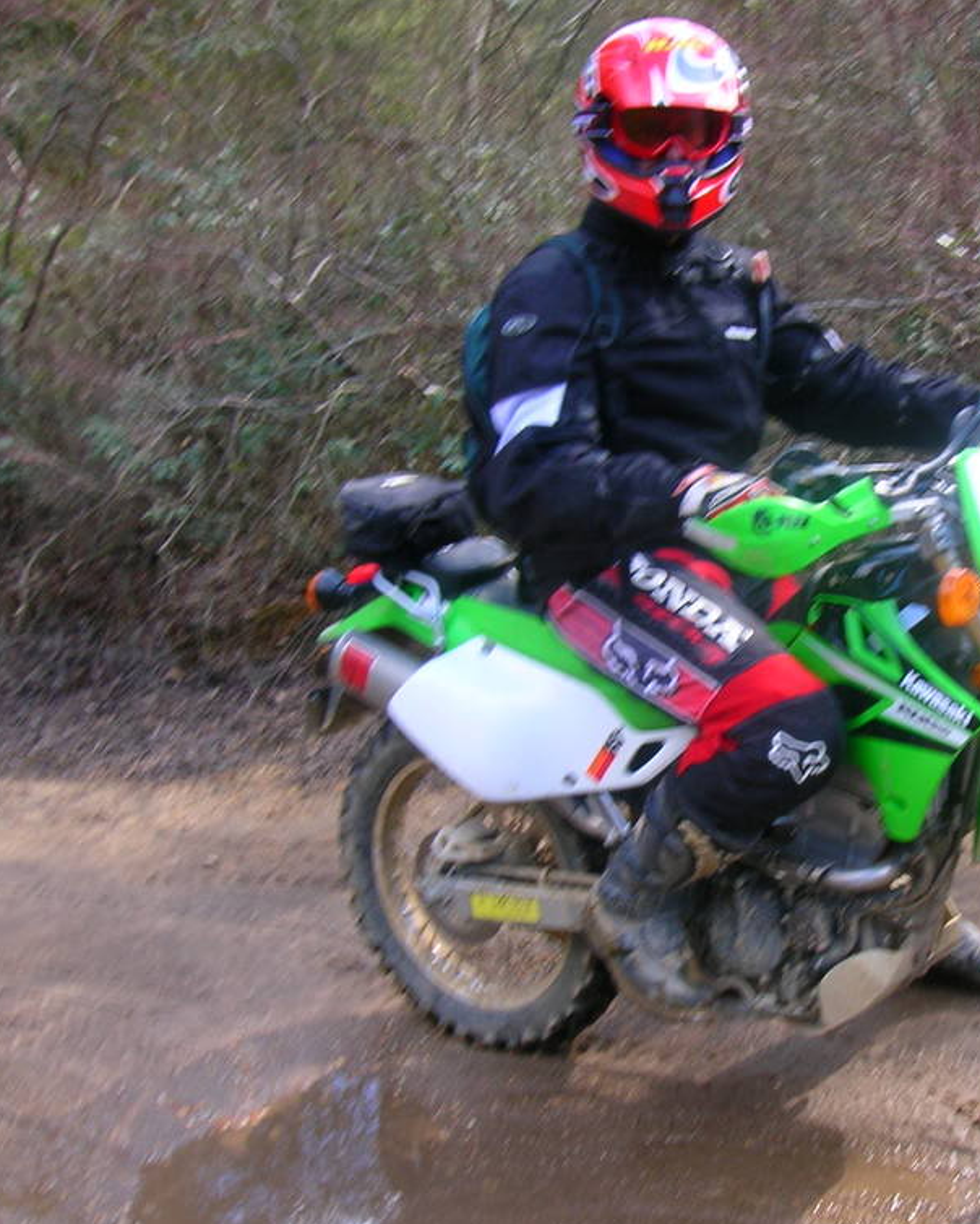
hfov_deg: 32.3
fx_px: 1630
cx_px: 821
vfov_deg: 41.1
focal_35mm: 45
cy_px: 620
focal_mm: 5.7
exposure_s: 1/53.2
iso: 50
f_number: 4.9
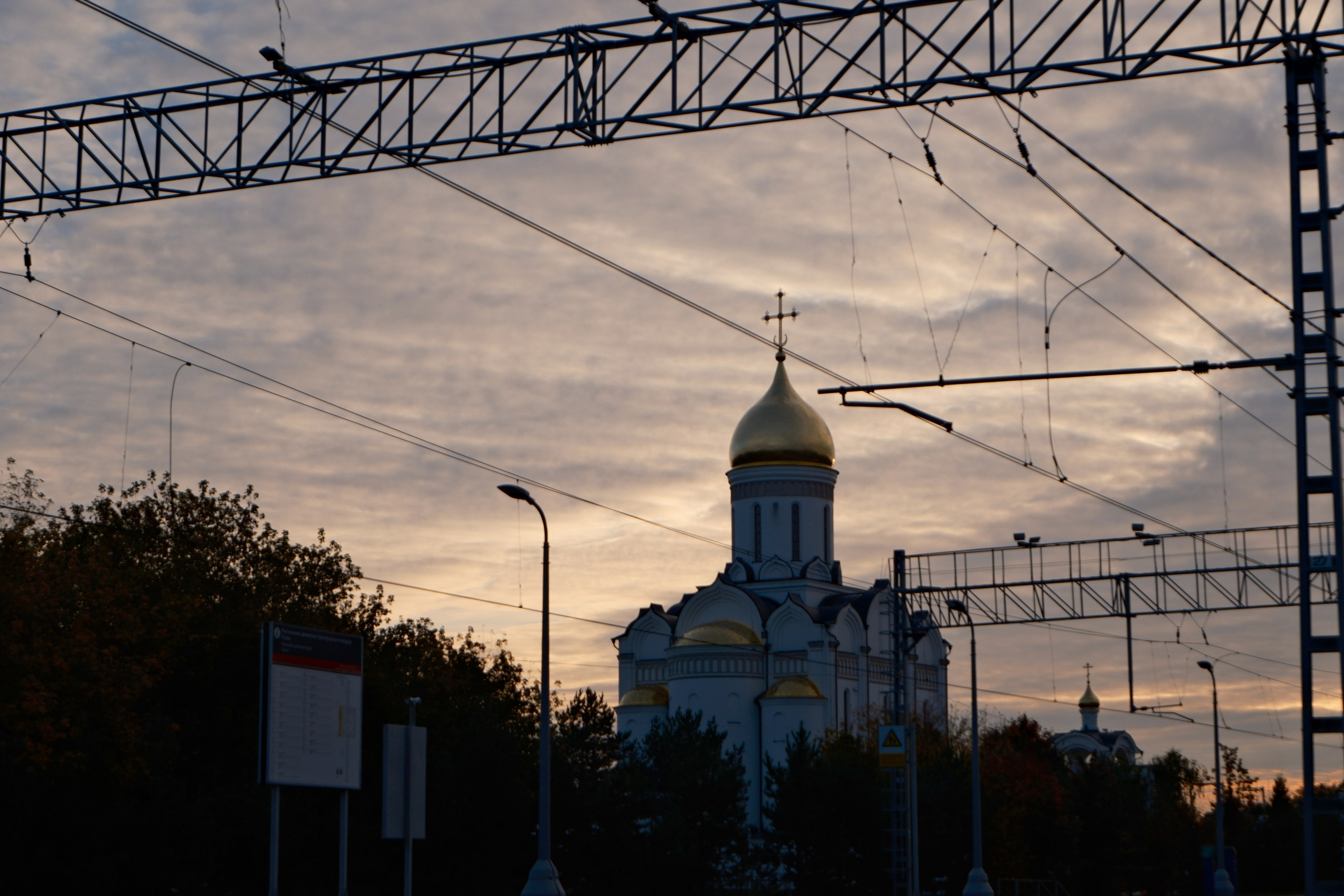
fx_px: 2539
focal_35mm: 68
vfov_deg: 20.0
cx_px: 672
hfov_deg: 29.7
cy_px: 448
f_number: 5.6
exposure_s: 1/600
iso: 250
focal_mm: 45
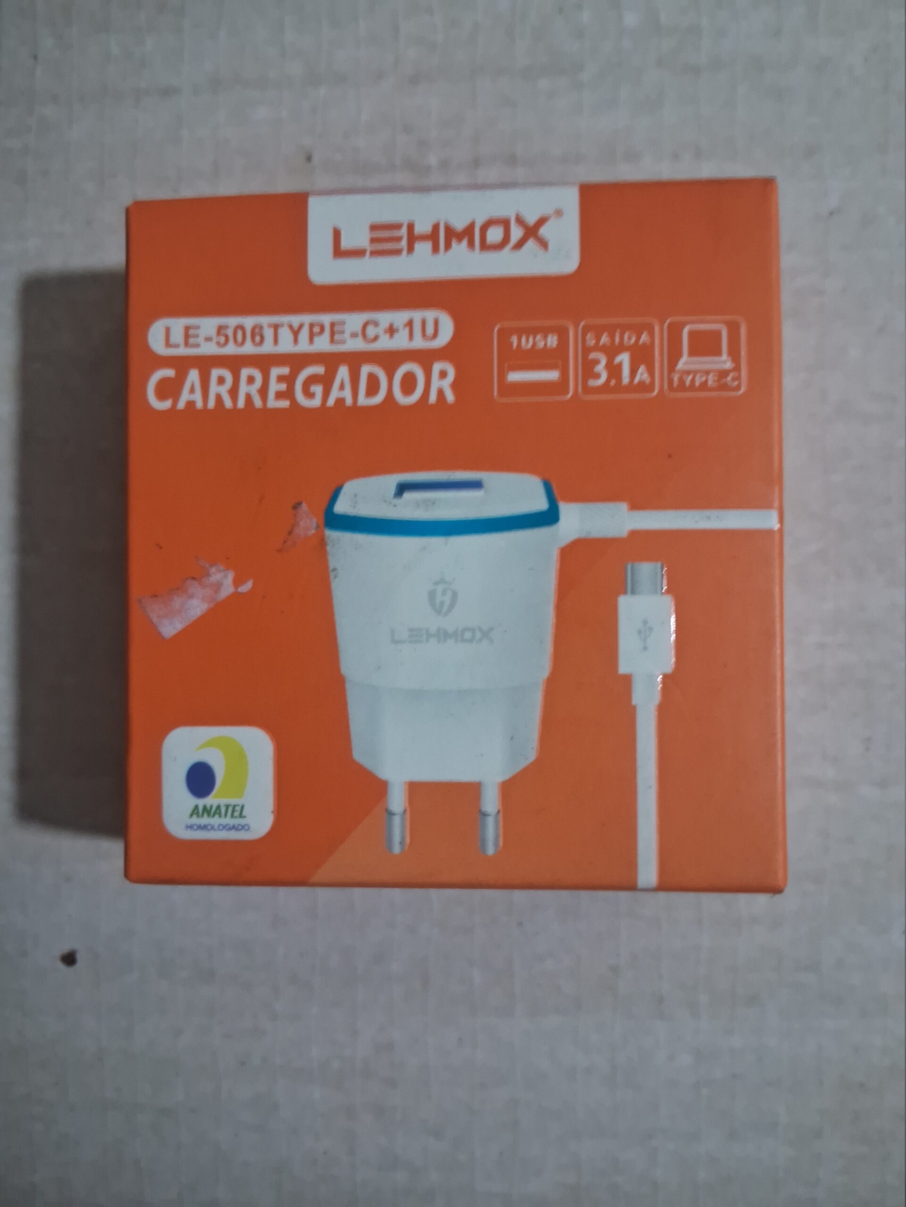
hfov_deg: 53.1
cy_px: 604
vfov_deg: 67.3
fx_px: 907
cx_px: 453
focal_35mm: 26
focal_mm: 3.98
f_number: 1.8
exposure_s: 1/24
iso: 640
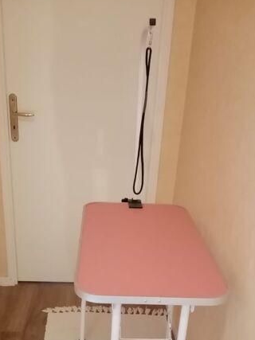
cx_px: 120
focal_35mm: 39
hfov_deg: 36.8
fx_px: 383
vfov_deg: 46.6
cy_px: 244
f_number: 1.8
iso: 1236
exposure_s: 1/20
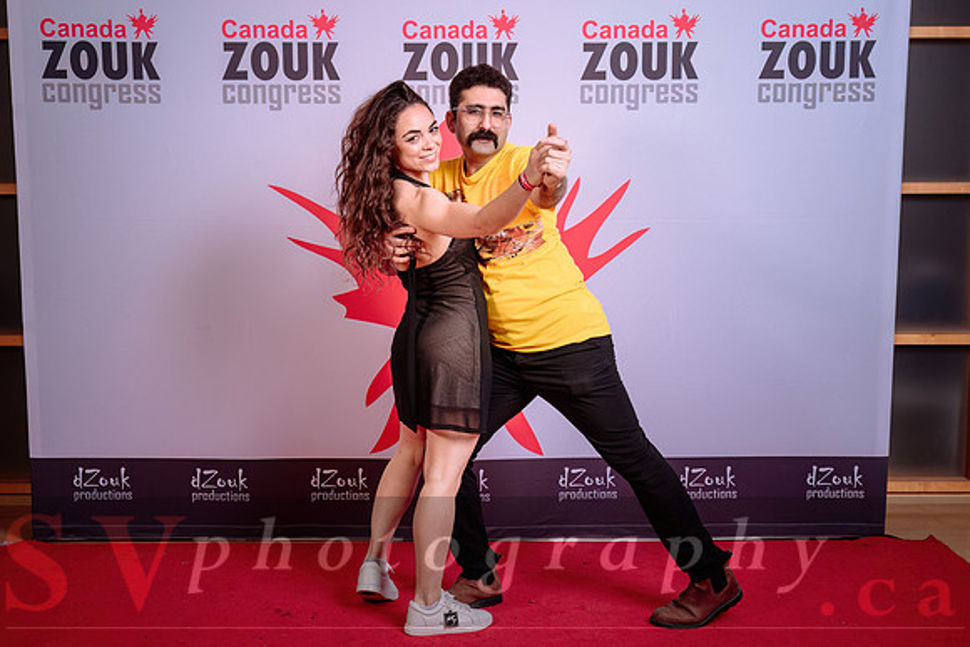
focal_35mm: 46
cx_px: 485
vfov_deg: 29.6
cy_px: 324
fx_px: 1227
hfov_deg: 43.1
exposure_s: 1/160
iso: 100
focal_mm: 41
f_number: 5.6
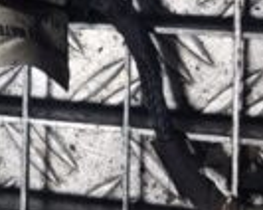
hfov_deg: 16.2
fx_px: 855
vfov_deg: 13.5
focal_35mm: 110
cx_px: -111
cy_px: -63
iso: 125
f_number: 1.8
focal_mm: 5.23
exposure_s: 1/50
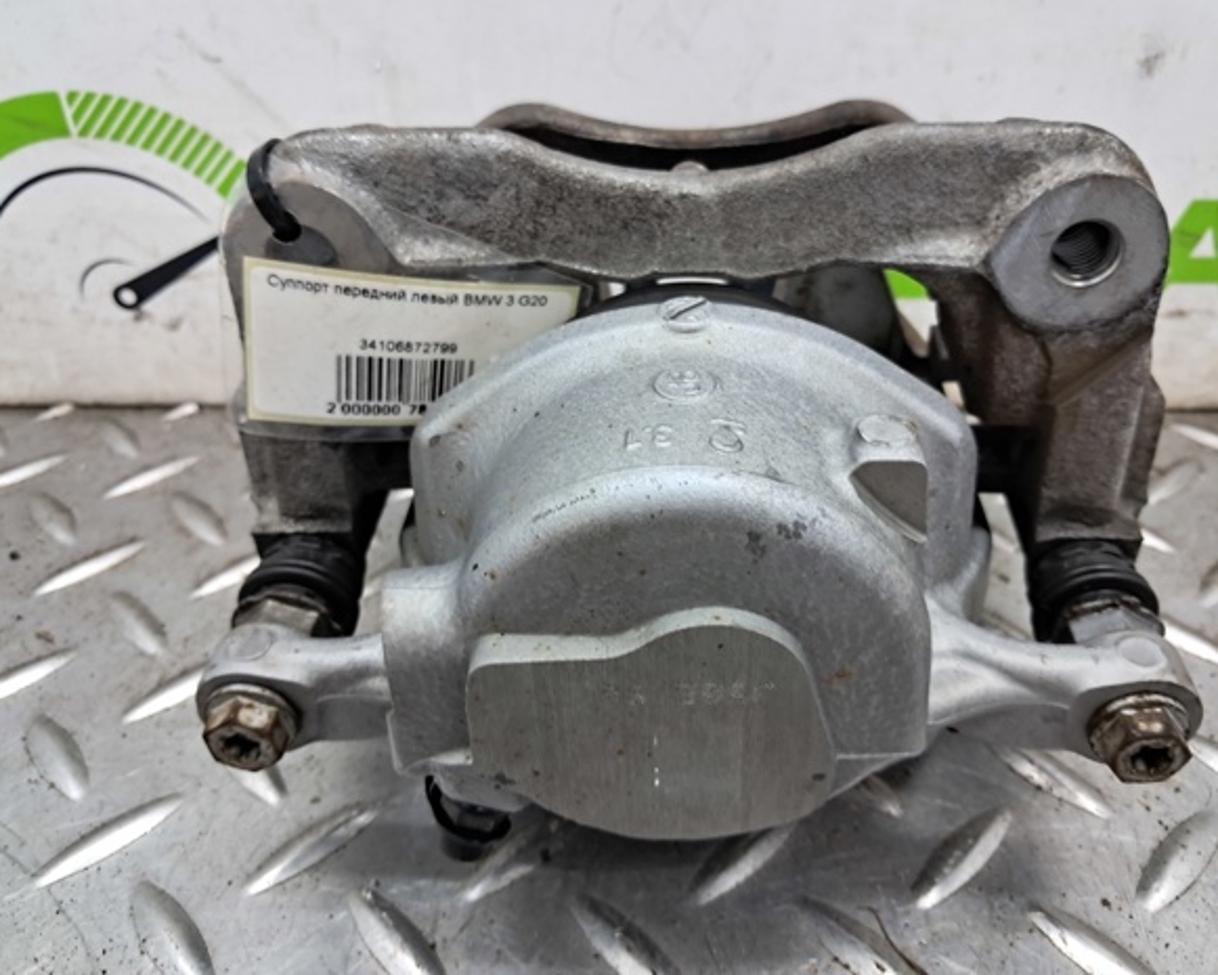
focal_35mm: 29
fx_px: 1046
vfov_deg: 50.0
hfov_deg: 60.4
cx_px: 650
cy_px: 475
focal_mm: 4
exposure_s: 1/50
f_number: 1.8
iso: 200
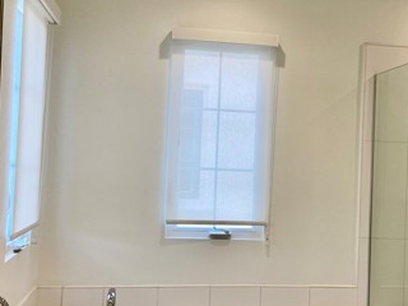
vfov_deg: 28.0
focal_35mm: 52
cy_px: 136
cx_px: 256
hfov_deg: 36.6
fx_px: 613
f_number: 1.8
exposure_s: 1/120
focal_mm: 4.25
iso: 50
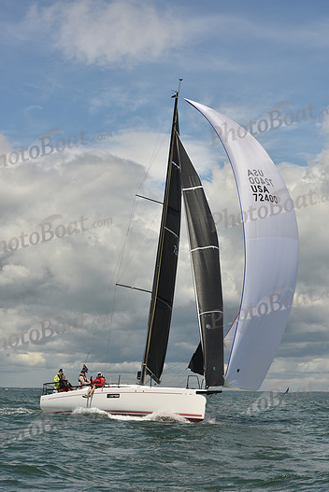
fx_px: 1054
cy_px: 270
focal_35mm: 77
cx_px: 161
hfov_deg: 17.7
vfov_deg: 26.3
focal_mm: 70
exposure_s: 1/800
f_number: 13
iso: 320
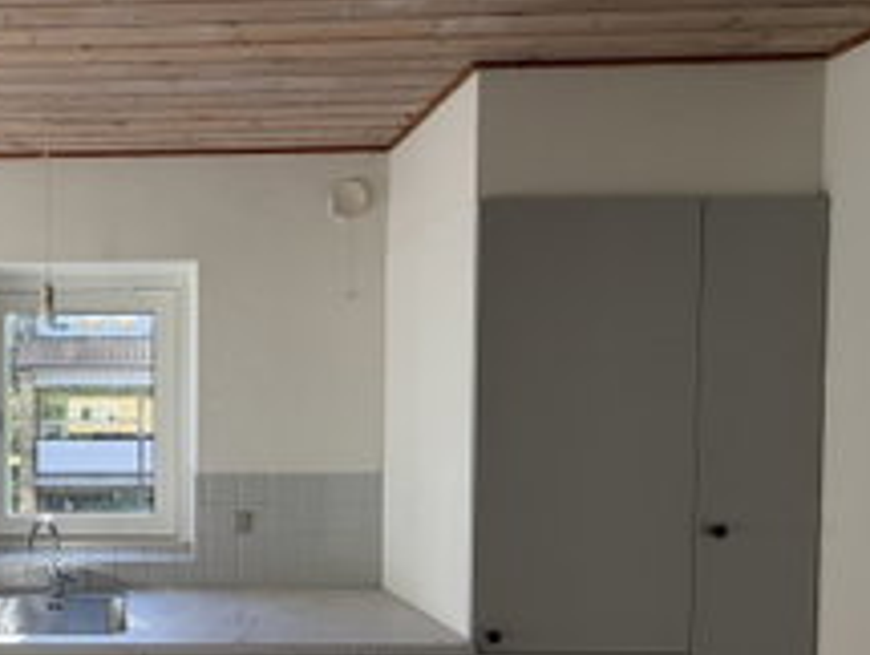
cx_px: 101
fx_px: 655
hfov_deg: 58.4
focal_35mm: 26
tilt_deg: -2.0
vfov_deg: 52.1
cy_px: 441
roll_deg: +0.5
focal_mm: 2.22
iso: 64
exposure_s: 1/121
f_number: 2.2
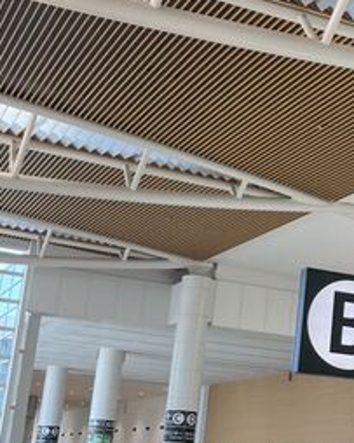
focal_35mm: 76
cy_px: 239
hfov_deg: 18.9
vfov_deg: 25.1
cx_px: 439
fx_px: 996
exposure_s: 1/184
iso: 40
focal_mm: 5.1
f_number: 1.6
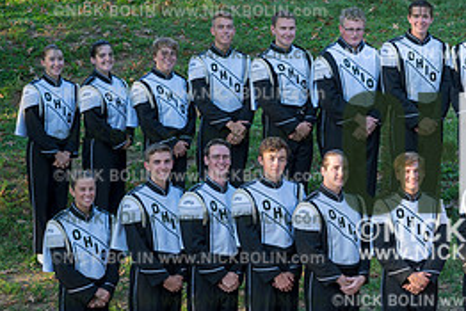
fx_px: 1982
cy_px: 177
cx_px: 468
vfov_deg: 9.0
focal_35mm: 153
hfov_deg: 13.2
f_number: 4
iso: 125
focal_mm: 69
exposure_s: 1/160
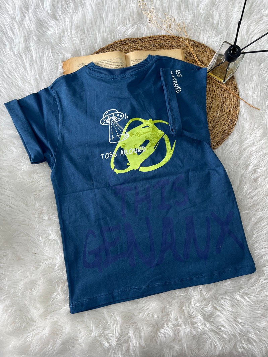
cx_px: 134
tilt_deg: -85.5
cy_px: 178
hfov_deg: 53.1
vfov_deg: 67.3
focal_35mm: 26
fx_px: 268
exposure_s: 1/100
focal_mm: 5.7
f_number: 1.5
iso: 40
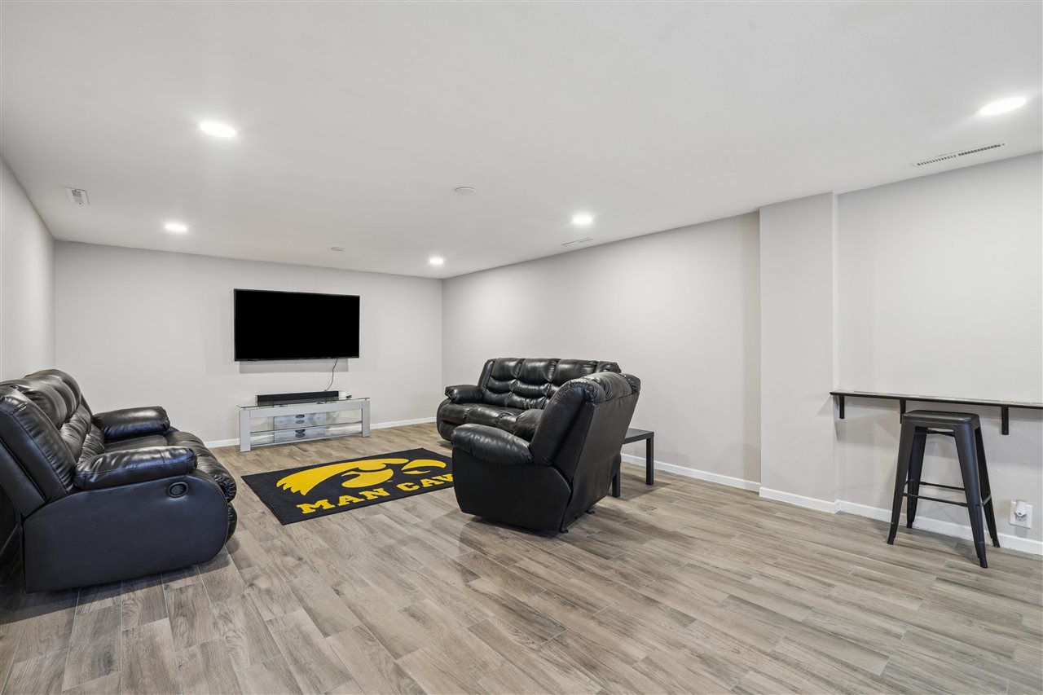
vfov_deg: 73.7
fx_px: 463
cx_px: 522
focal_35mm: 16
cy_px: 348
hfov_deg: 96.7
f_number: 10
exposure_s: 1/2.5
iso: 400
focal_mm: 16
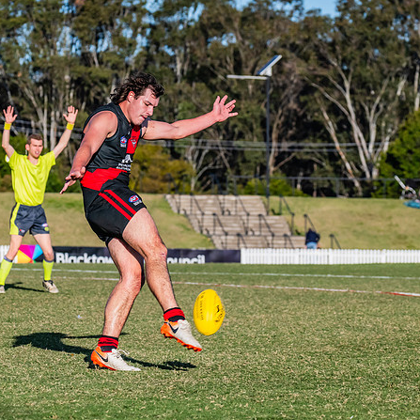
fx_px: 4036
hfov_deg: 6.0
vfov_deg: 6.0
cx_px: 211
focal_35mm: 294
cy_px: 209
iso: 800
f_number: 10
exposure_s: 1/1600
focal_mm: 210
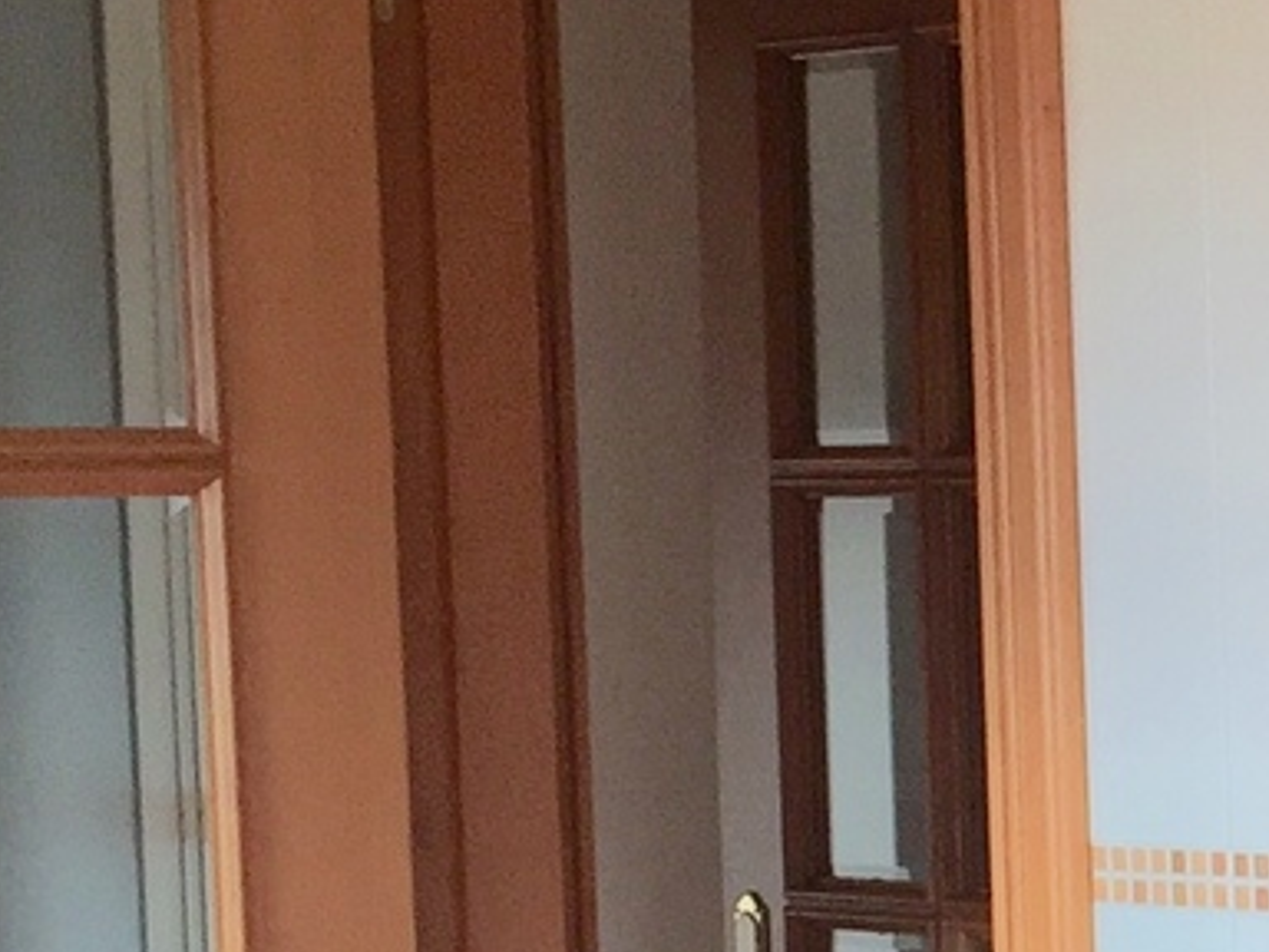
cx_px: 2353
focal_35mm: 145
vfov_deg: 10.1
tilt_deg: -5.0
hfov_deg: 12.4
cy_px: 975
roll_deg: +0.8
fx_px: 5316
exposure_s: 1/100
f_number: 2.2
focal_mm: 4.15
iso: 32
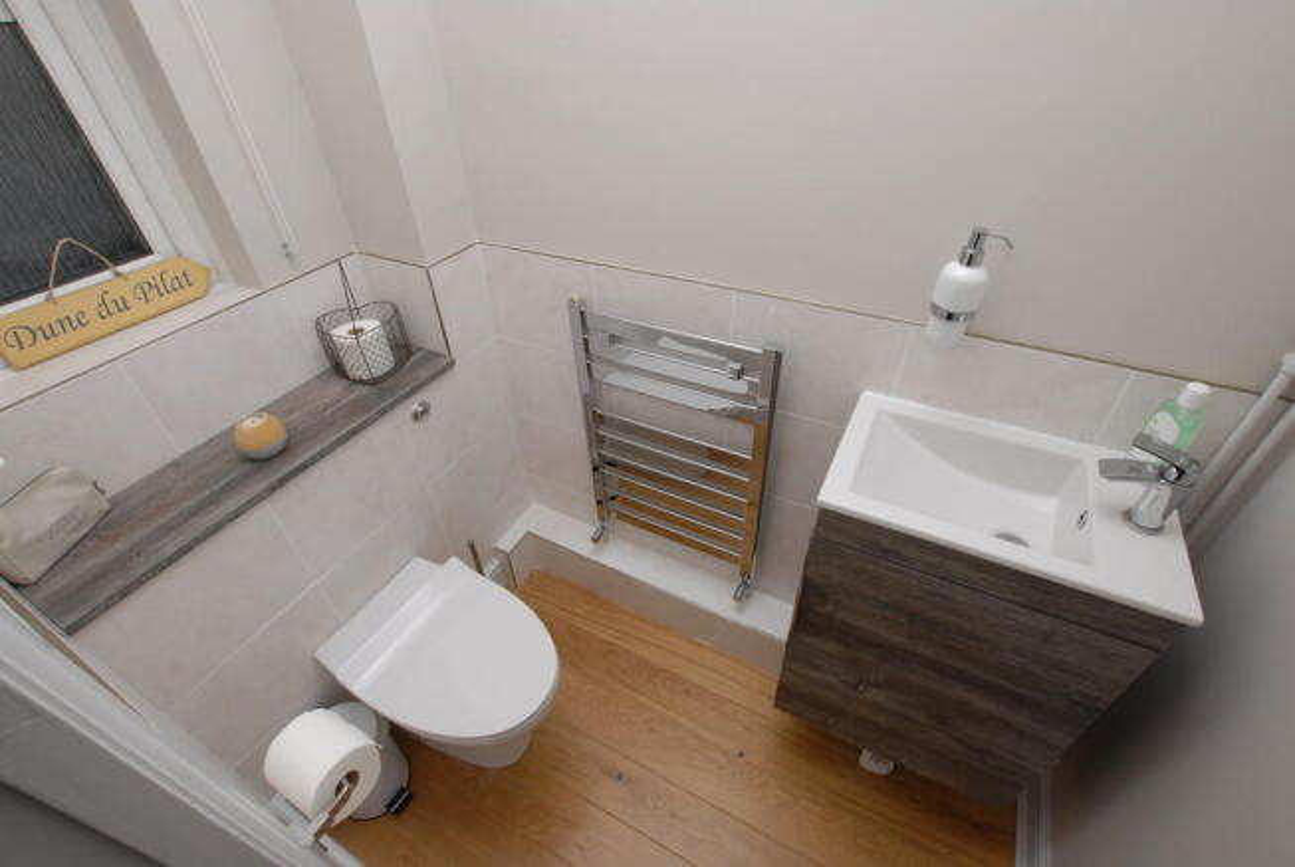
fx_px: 540
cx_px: 648
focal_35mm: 15
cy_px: 434
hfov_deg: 100.3
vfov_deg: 77.5
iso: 250
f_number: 8
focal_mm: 10
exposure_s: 1/60
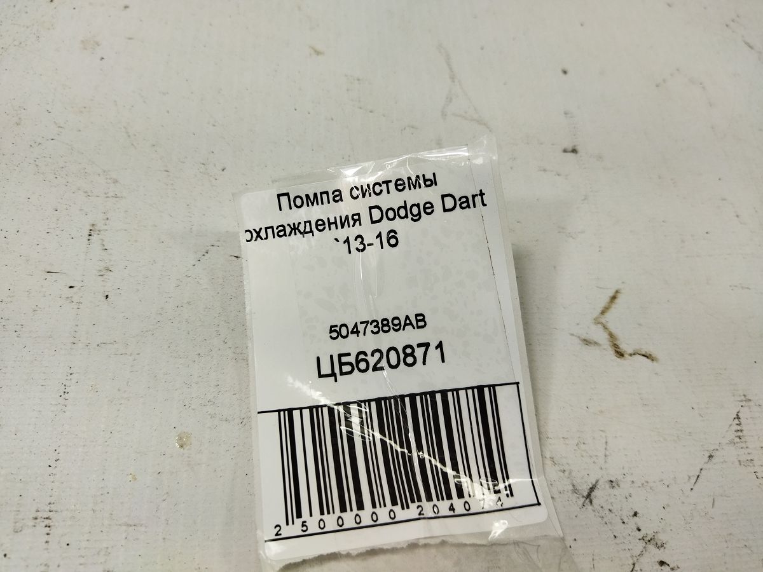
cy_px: 286
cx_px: 382
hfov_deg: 65.3
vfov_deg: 51.4
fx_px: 595
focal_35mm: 27
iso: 99
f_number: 1.79
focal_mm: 4.71
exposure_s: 1/276
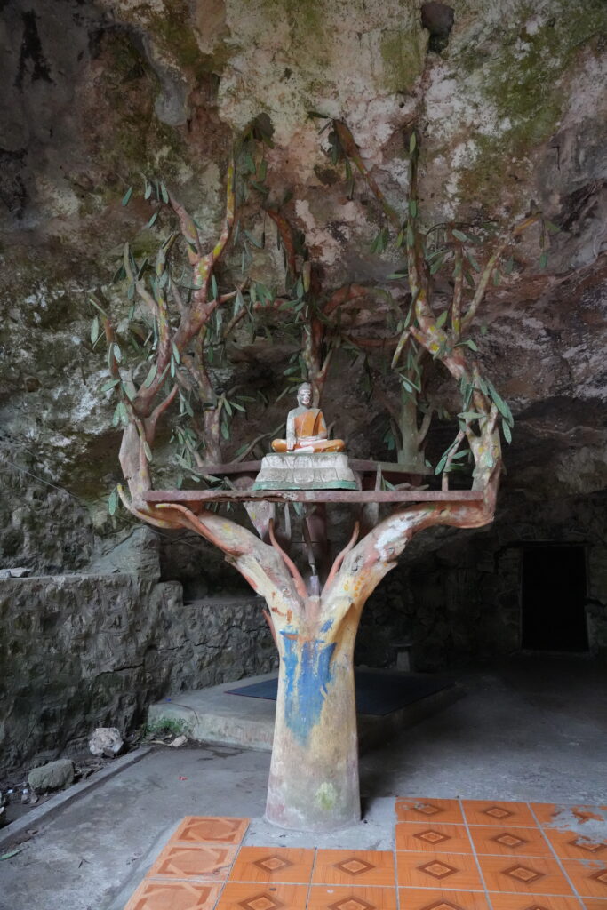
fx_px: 708
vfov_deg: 65.5
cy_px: 455
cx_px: 304
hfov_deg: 46.4
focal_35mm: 28
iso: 12800
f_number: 4
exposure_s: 1/50
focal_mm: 28
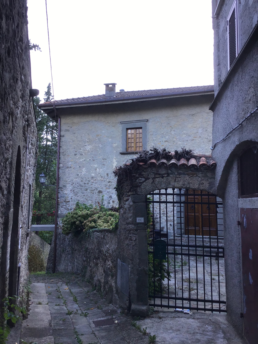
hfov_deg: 45.4
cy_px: 172
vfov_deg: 58.4
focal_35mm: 31
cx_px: 129
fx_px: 308
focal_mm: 3.3
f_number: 2.4
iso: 32
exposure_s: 1/100
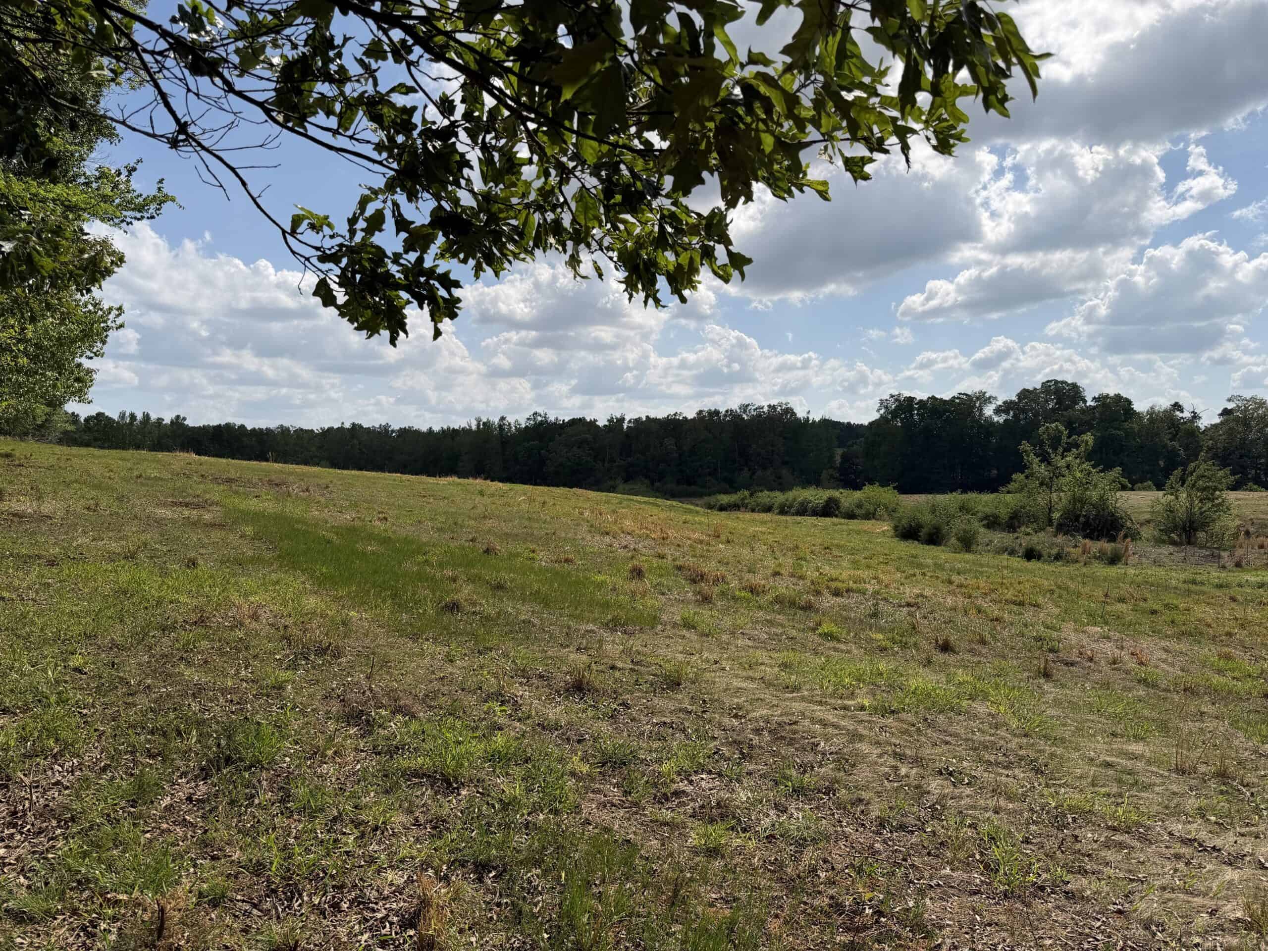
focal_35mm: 24
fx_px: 879
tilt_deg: -2.7
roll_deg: +1.5
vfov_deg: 56.8
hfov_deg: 71.6
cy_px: 476
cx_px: 634
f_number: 1.78
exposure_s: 1/8130
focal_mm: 6.76
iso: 80
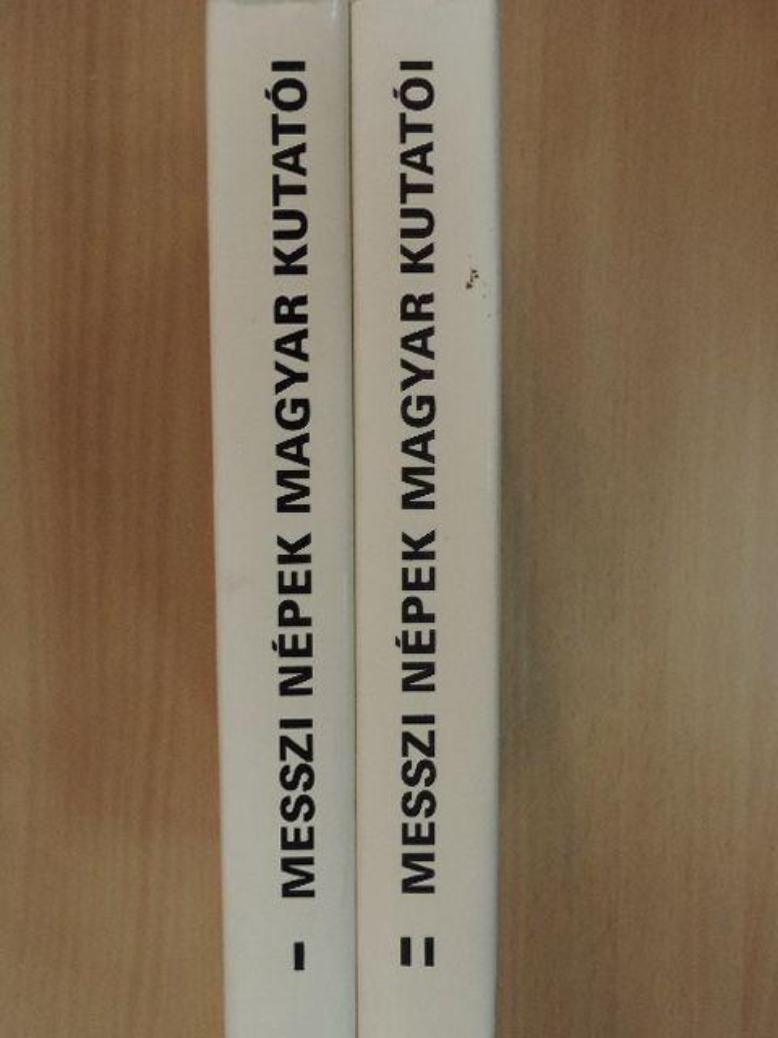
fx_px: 1289
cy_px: 519
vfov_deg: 43.9
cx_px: 389
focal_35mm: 43
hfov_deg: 33.6
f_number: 3.4
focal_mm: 7.6
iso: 400
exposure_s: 1/40
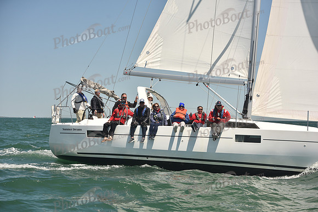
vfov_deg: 18.2
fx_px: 663
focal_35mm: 75
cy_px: 106
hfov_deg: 27.0
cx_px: 159
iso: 250
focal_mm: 75
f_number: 5.6
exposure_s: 1/800
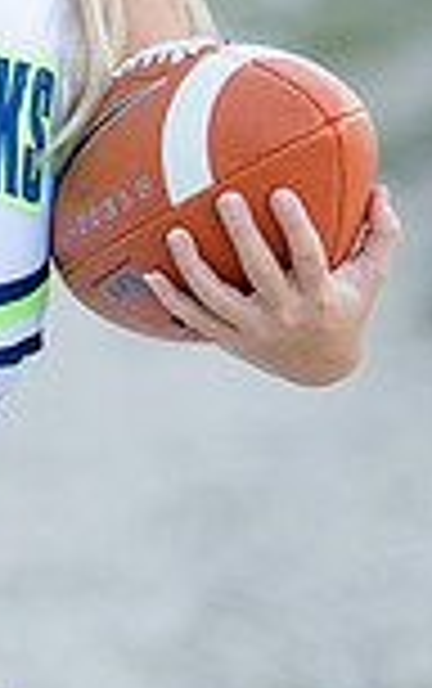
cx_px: -160
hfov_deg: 5.6
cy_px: -67
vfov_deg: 8.9
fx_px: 4377
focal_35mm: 233
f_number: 1.2
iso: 100
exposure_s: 1/1000
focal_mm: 50
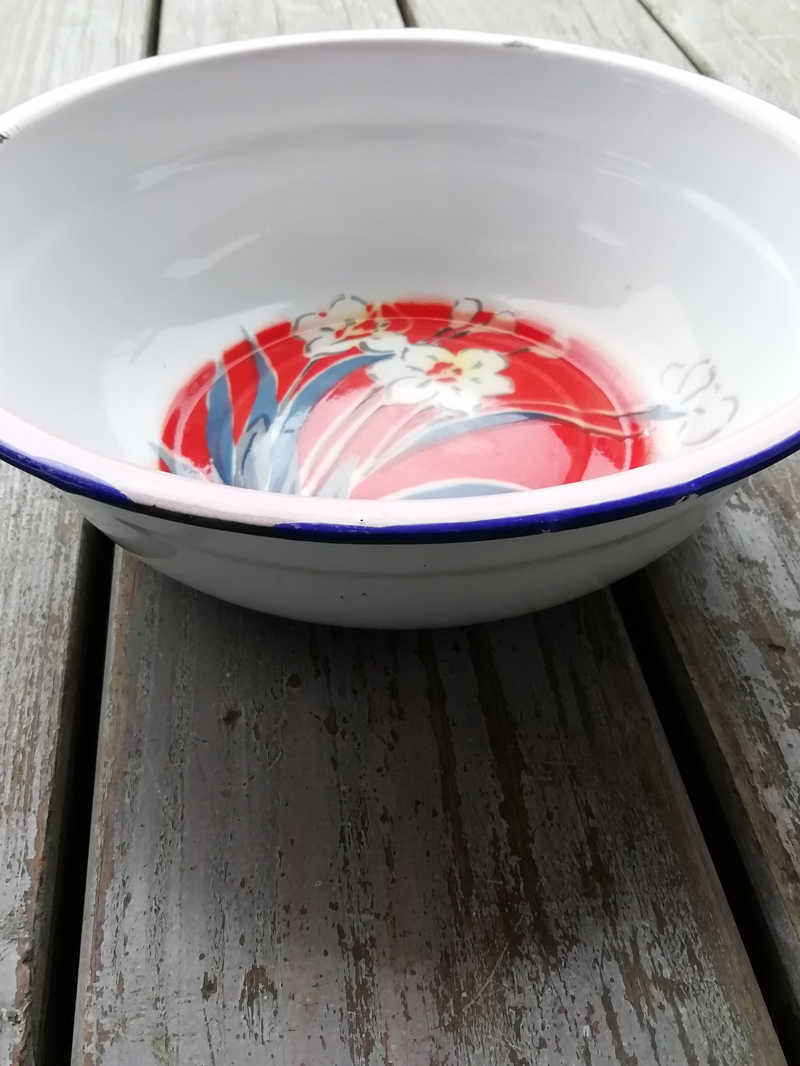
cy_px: 548
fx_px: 1109
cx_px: 462
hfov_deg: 39.6
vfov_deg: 51.3
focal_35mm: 36
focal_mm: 3.21
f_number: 2.2
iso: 80
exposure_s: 1/100
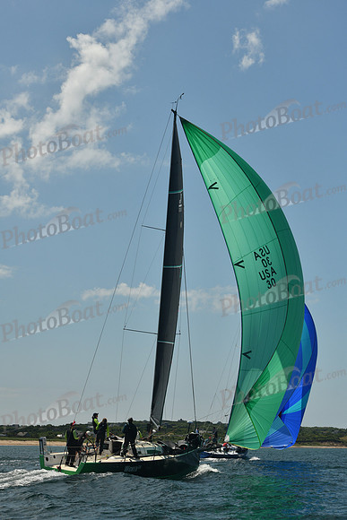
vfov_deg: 28.8
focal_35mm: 70
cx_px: 174
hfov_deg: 19.5
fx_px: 1011
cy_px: 260
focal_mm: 70
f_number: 10
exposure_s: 1/640
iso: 320
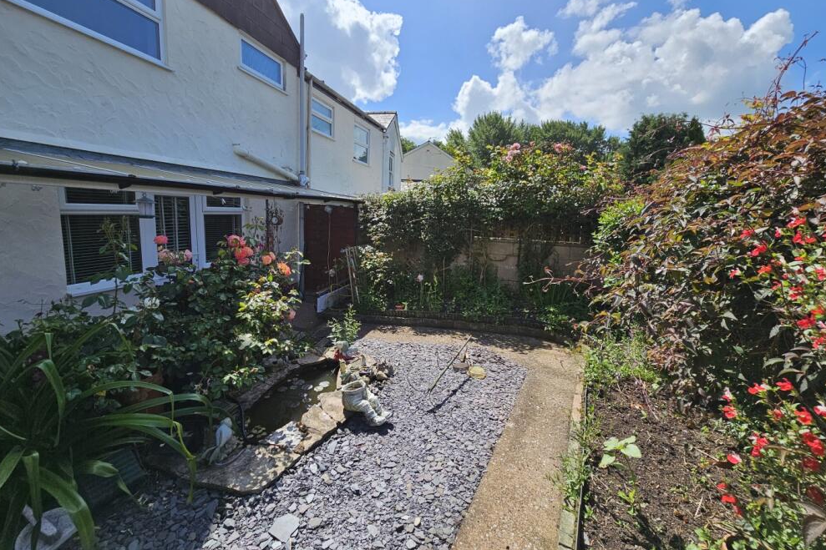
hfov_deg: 104.3
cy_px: 257
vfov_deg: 81.1
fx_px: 321
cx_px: 407
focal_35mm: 14
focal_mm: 2.2
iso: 50
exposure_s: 1/2151
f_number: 2.2
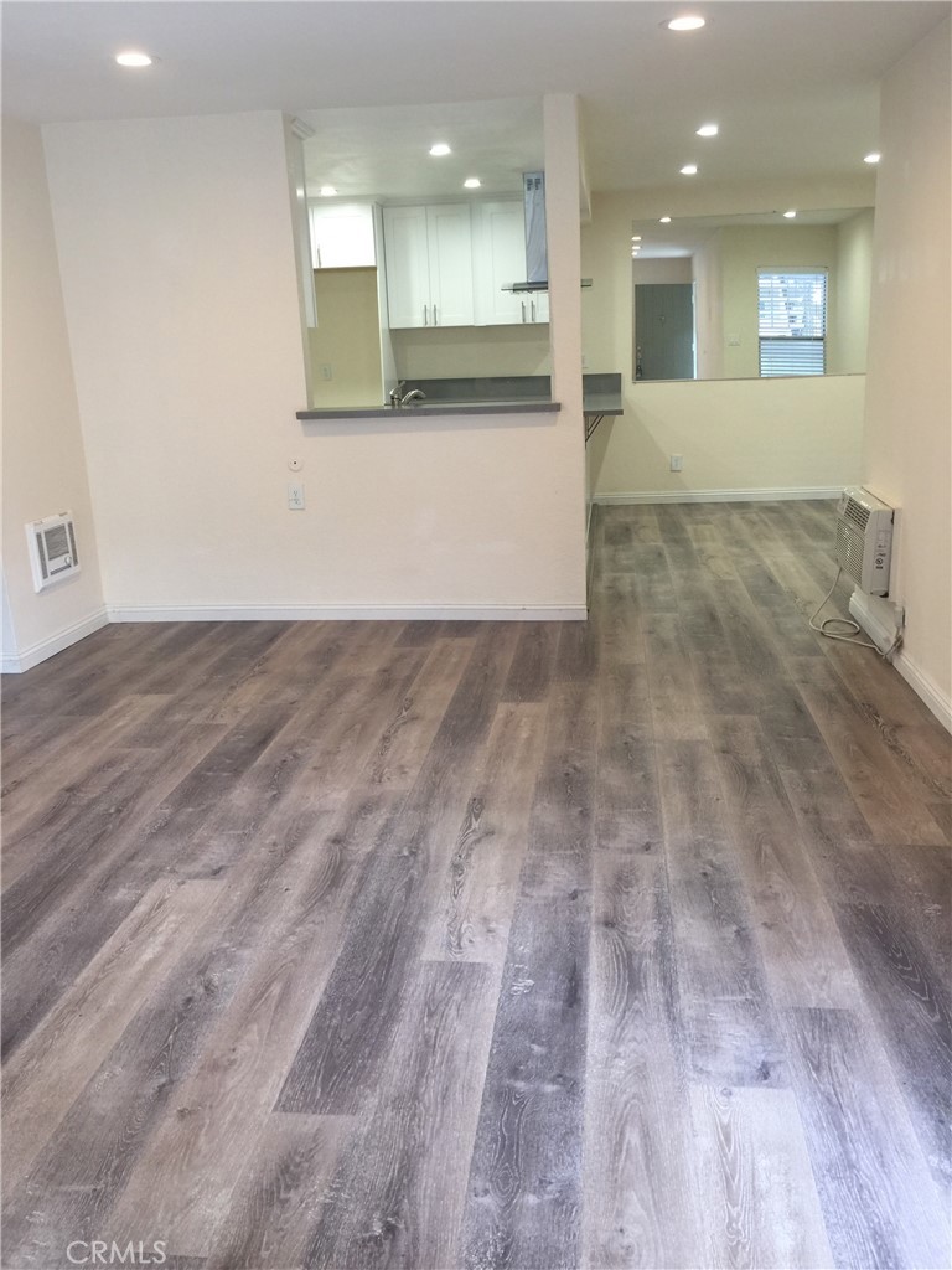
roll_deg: +1.5
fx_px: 1063
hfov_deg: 48.2
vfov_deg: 61.7
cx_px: 476
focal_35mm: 29
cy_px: 635
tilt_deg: -13.7
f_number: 2.2
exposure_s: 1/30
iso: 40
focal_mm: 4.15
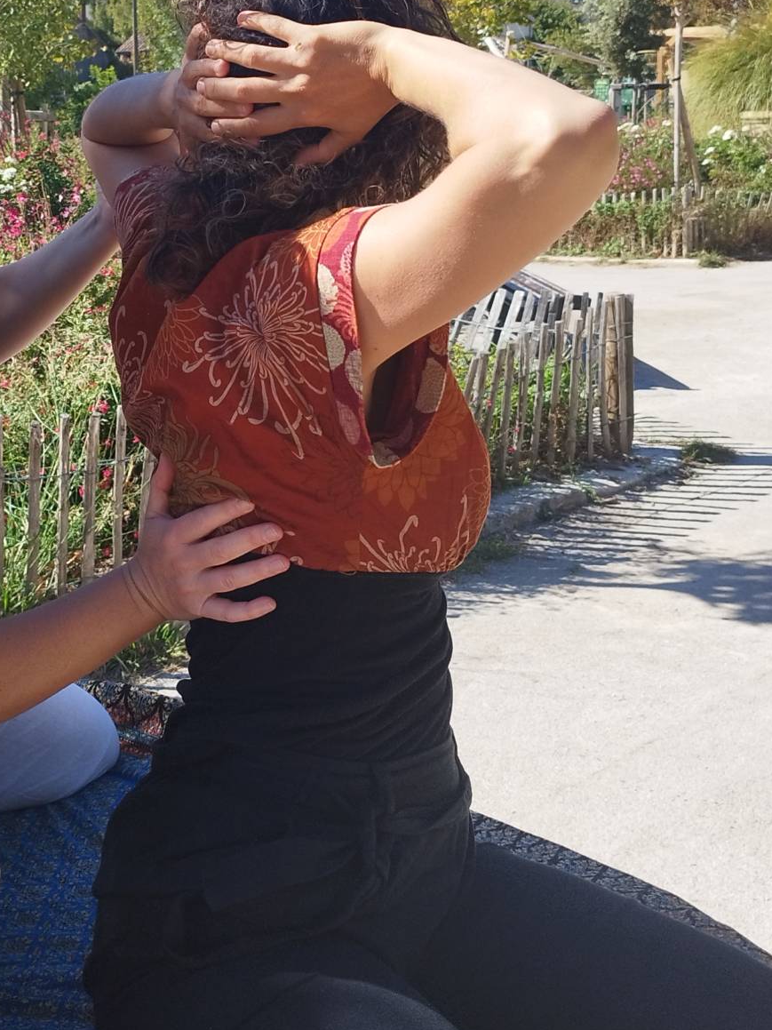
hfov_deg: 27.0
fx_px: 1576
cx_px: 149
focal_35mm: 53
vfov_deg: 35.8
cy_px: 329
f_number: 1.89
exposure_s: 1/577
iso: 50
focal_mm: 5.89
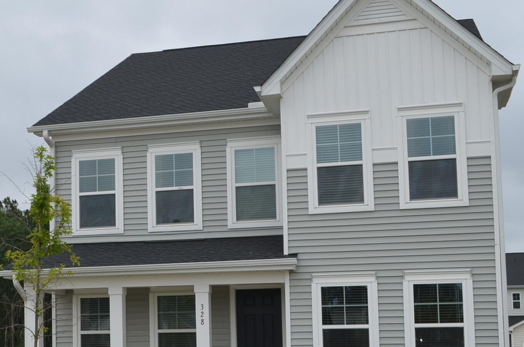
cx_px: 105
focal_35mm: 65
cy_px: 246
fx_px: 944
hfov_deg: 30.3
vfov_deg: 20.7
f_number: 8
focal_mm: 24
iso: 200
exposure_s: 1/250
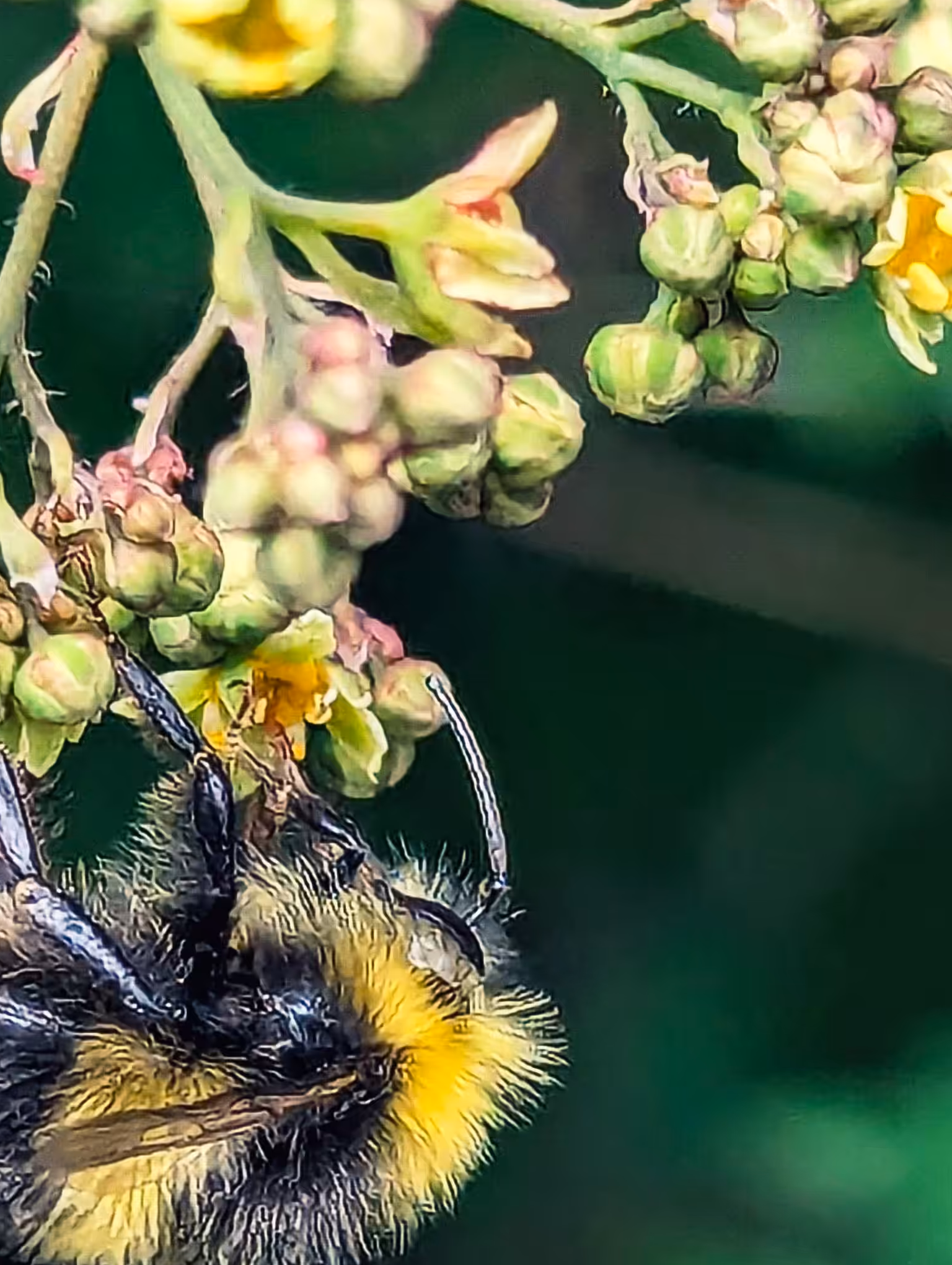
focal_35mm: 48
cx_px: 370
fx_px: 1756
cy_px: 765
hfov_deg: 30.2
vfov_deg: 39.4
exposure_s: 1/320
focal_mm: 6.81
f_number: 1.9
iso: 101
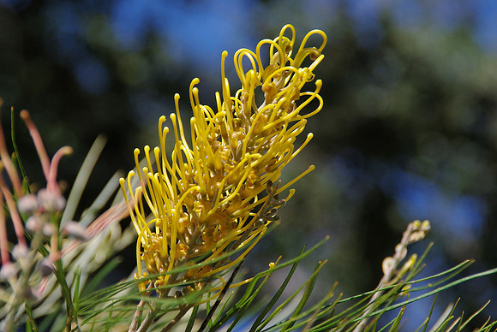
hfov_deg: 9.3
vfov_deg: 6.2
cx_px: 248
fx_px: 3068
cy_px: 166
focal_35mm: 222
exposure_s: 1/350
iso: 200
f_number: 8
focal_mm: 148
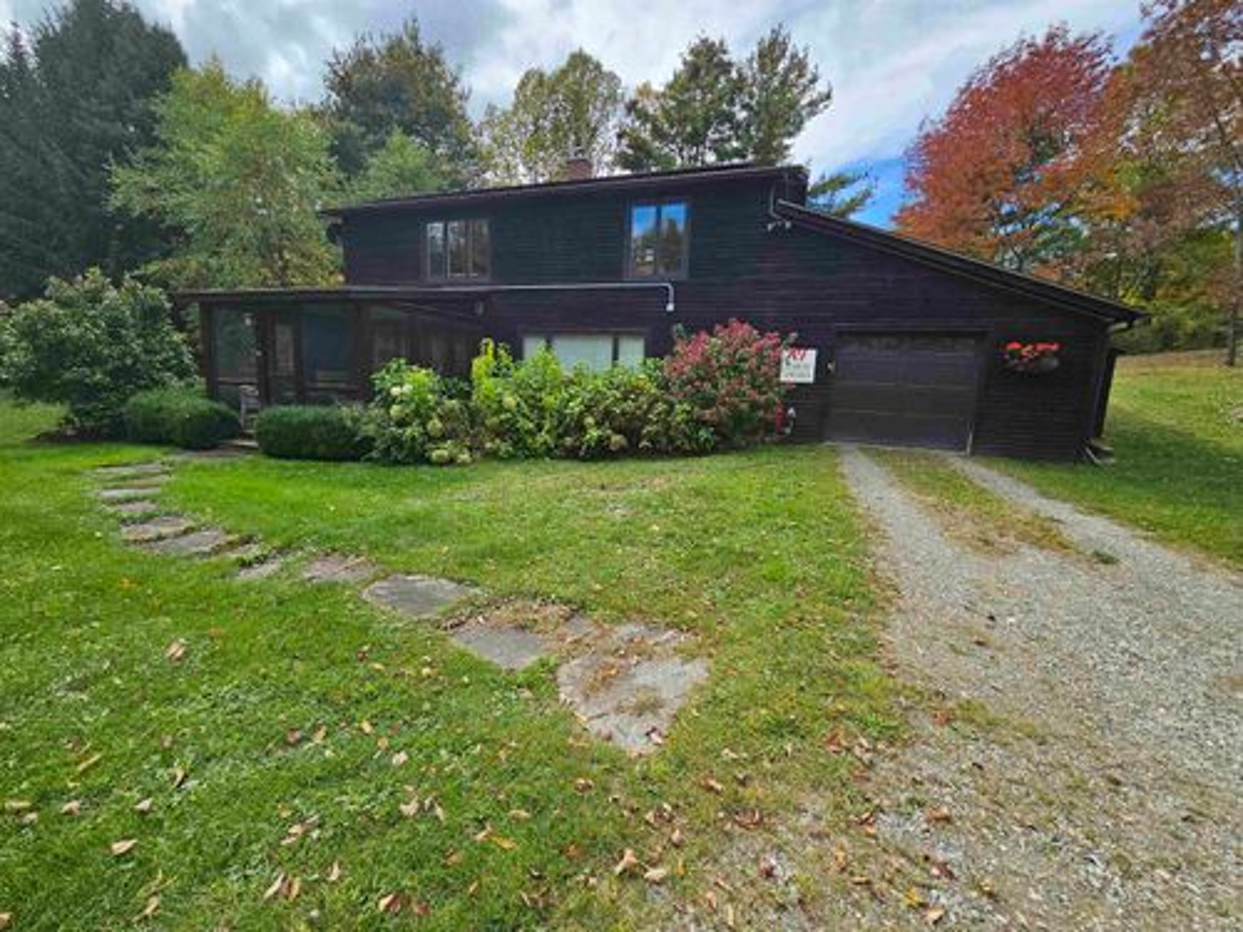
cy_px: 466
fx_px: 467
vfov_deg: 89.9
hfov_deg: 106.2
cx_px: 622
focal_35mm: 13
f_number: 2.2
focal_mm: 2.2
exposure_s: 1/848
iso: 50
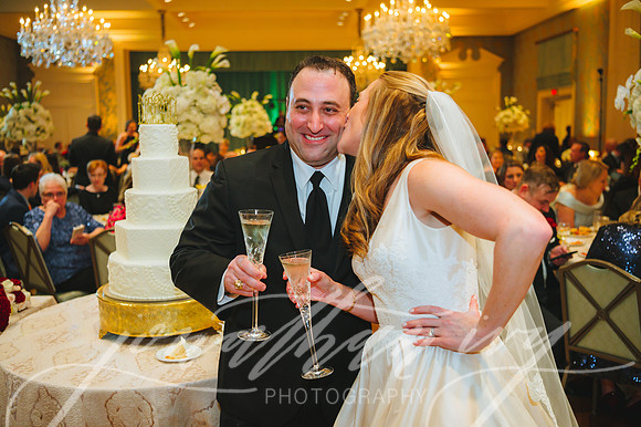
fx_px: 623
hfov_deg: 54.5
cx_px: 320
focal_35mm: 35
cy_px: 214
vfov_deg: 37.8
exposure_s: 1/60
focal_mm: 35
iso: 1250
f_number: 2.8
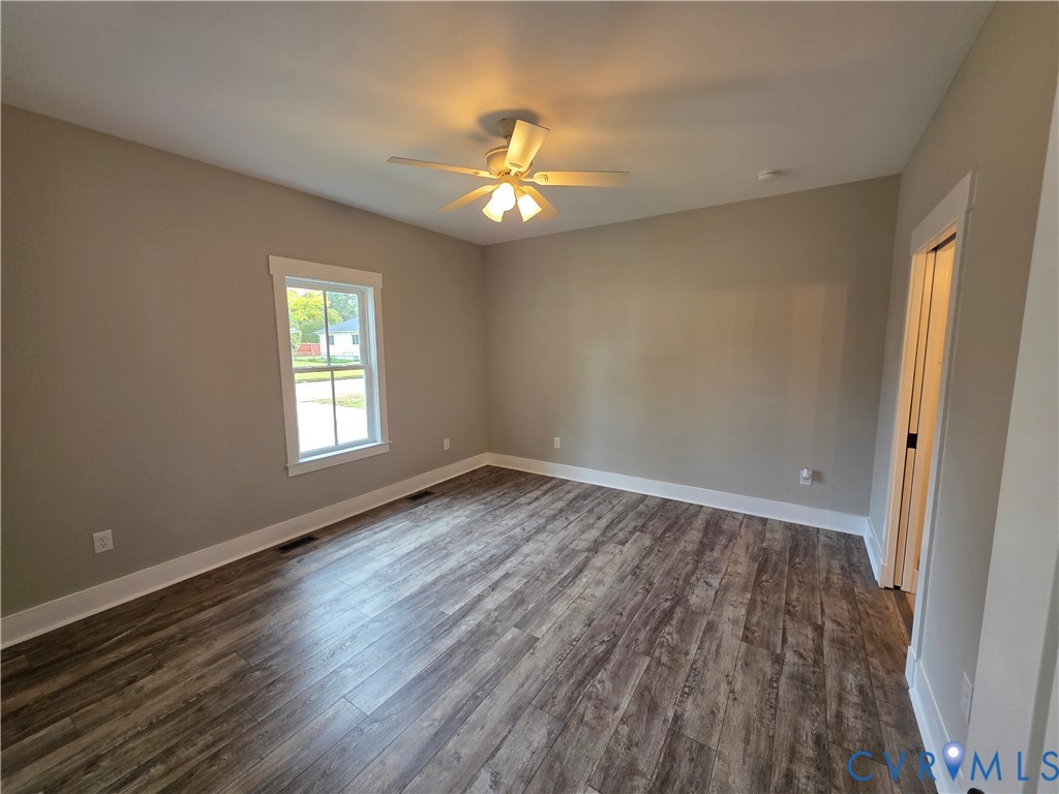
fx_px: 398
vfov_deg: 89.9
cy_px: 397
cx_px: 530
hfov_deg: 106.2
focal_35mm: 13
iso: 125
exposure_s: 1/120
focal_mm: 2.2
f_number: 1.9
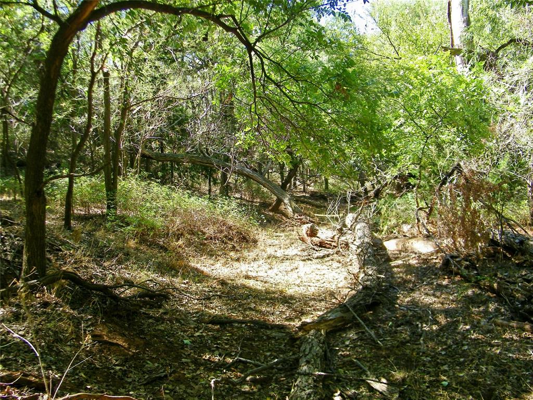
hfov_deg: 54.0
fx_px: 524
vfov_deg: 41.8
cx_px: 266
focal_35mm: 34
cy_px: 200
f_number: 3.6
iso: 80
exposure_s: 1/125
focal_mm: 6
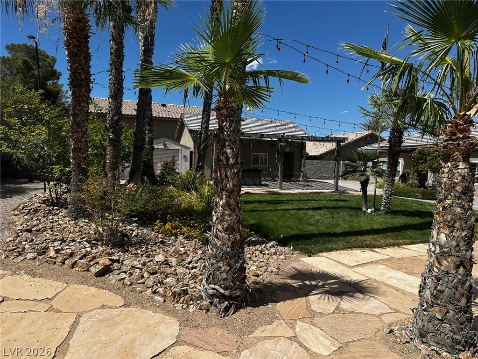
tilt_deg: -4.2
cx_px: 239
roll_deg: -0.9
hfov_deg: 71.6
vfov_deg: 56.8
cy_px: 180
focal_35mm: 24
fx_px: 331
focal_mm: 6.86
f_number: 1.78
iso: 80
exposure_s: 1/5000
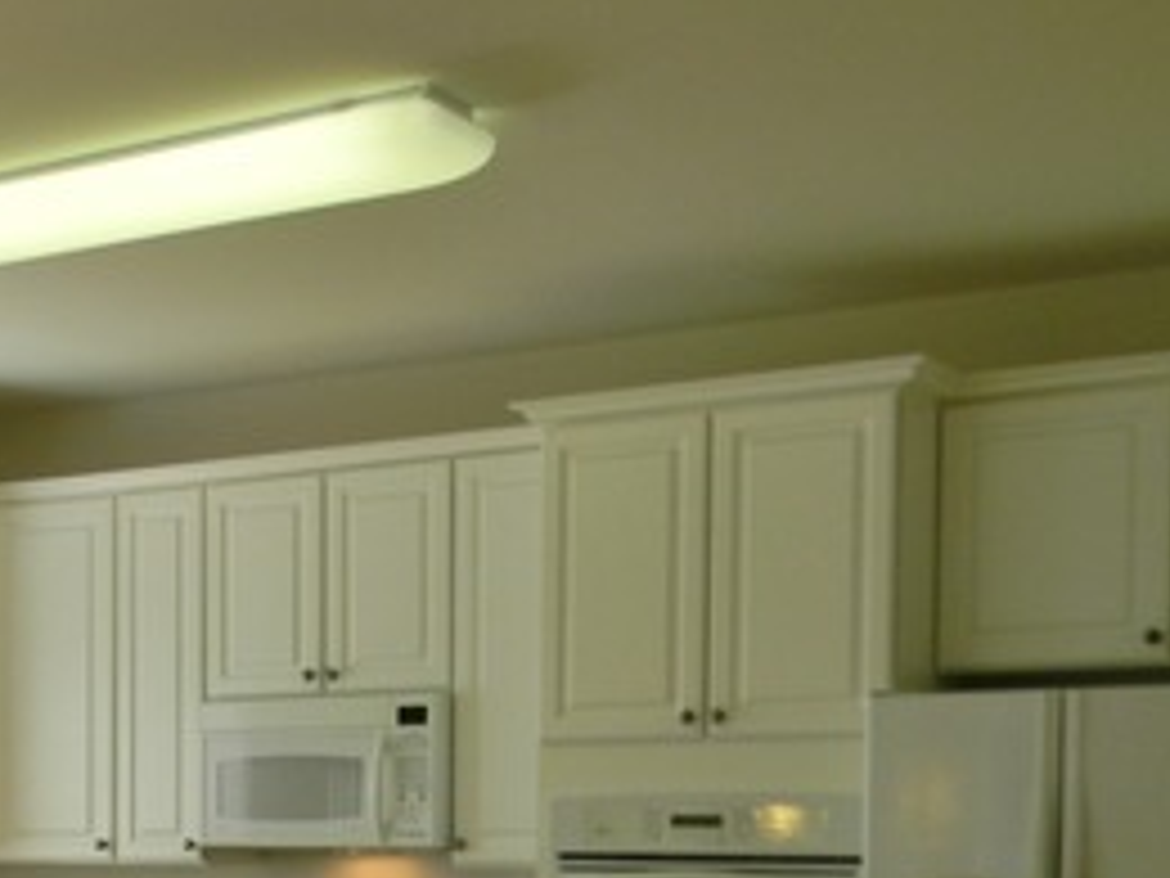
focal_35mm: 69
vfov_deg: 20.5
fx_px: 2332
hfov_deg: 26.8
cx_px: 36
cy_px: 928
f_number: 3.5
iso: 80
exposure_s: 1/60.7
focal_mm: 5
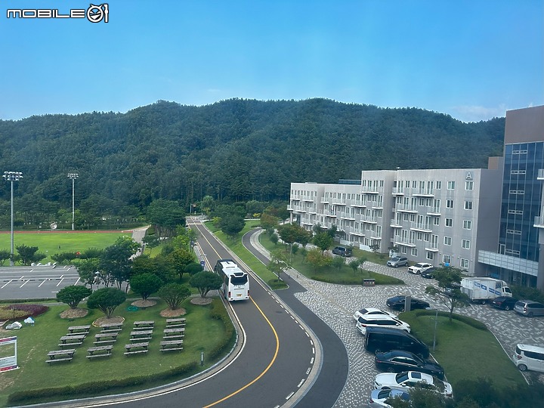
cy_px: 204
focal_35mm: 24
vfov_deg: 56.8
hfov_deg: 71.6
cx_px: 272
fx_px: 377
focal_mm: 6.86
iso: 80
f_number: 1.78
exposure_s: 1/791
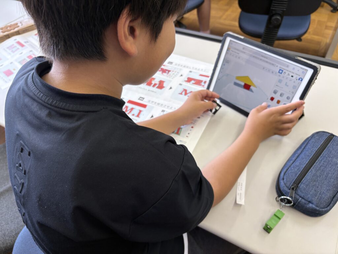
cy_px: 127
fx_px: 254
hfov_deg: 67.3
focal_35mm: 26
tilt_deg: -46.8
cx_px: 169
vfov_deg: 53.1
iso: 64
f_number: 1.6
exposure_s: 1/50
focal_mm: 5.96
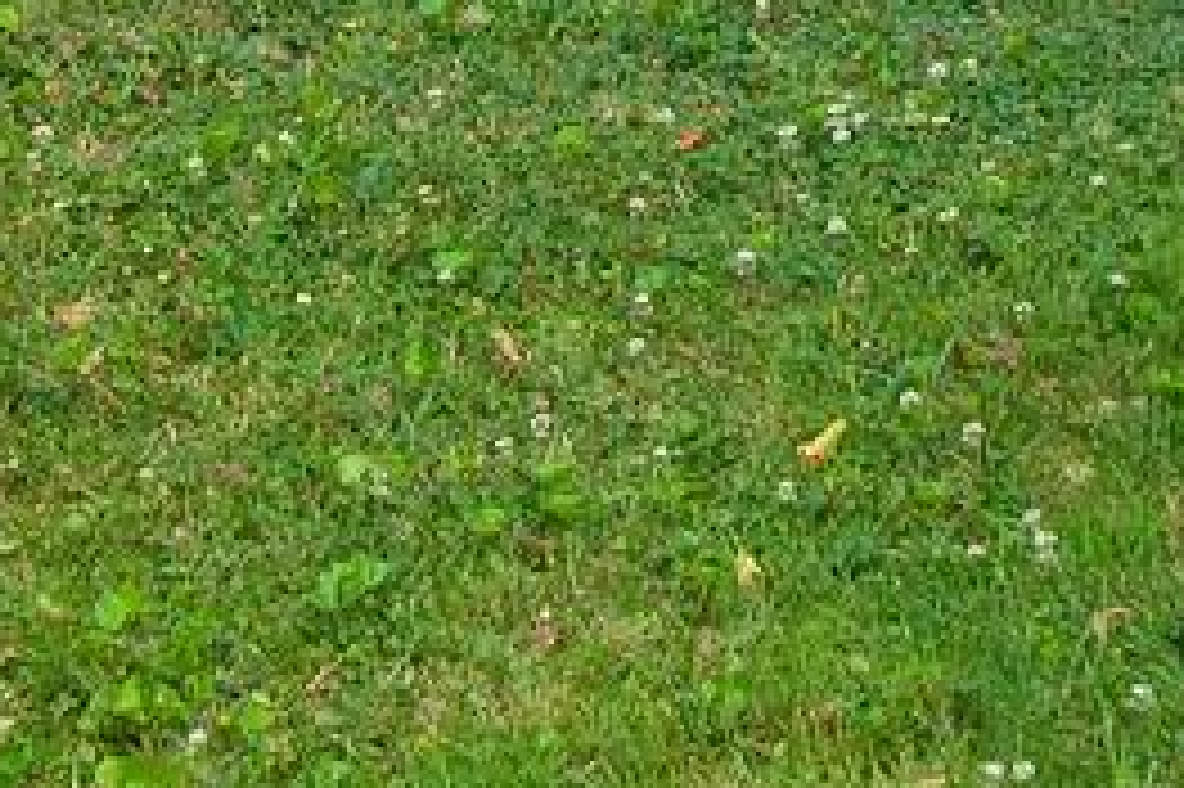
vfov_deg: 7.1
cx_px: 1112
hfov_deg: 11.9
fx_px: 5620
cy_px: -1657
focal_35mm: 171
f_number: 9
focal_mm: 22
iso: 250
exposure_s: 1/1250
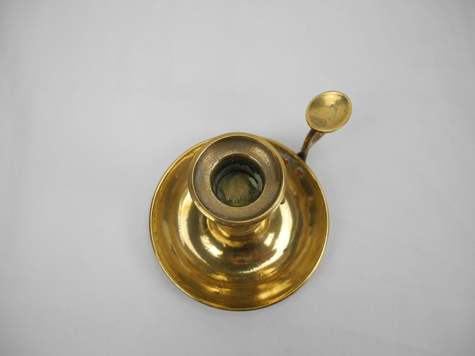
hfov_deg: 63.4
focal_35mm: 28
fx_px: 384
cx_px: 238
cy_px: 178
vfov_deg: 49.7
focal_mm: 6
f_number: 2.8
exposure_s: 1/119
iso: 100
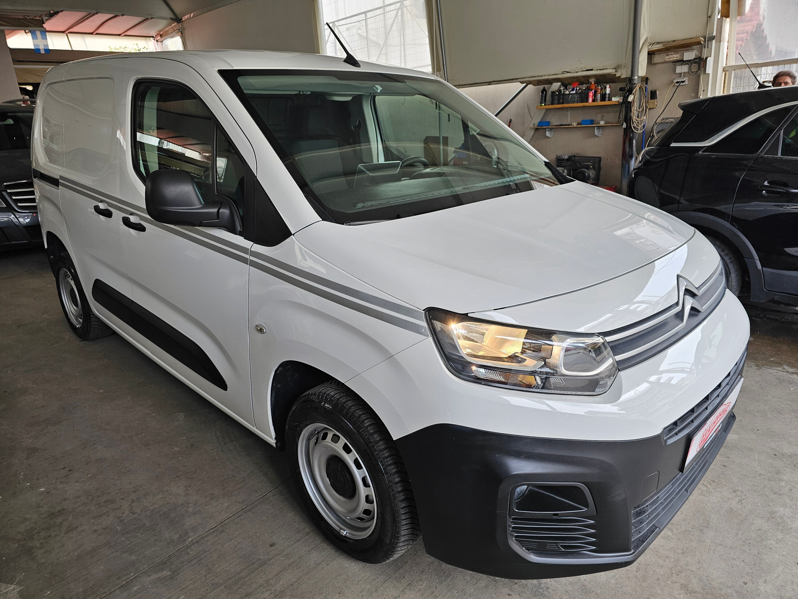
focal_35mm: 23
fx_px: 530
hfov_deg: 73.9
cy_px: 300
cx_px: 399
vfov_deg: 58.9
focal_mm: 6.3
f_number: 1.7
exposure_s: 1/180
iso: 40
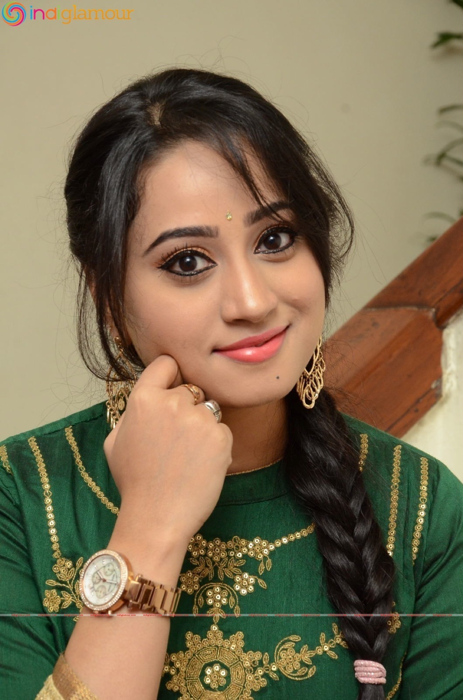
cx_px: 232
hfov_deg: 10.1
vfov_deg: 15.2
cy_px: 350
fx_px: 2617
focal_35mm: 135
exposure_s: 1/125
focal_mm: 90
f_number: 7.1
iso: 1600
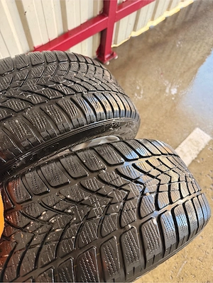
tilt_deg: -65.2
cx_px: 106
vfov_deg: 71.6
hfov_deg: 56.8
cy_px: 142
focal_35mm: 24
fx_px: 197
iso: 160
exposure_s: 1/121
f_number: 1.78
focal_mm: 6.76
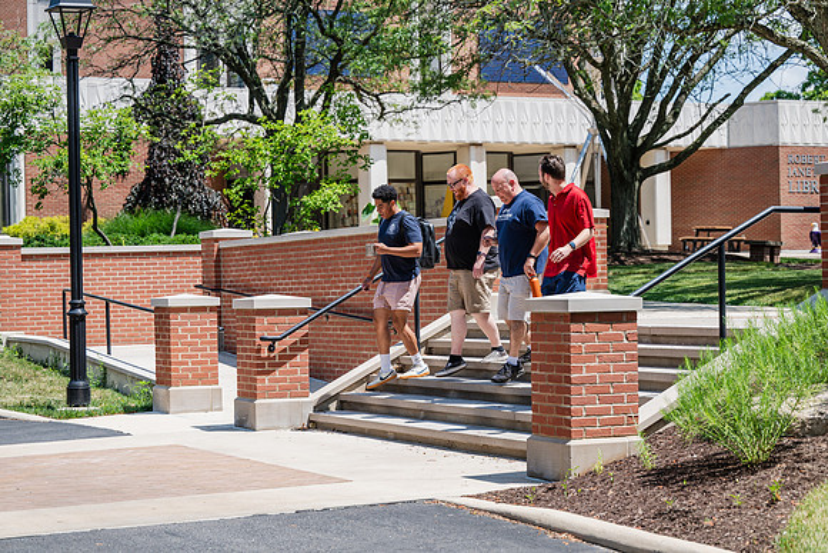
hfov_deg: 25.4
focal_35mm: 80
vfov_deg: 17.1
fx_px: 1840
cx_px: 414
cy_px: 276
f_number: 4
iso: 80
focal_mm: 80
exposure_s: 1/500
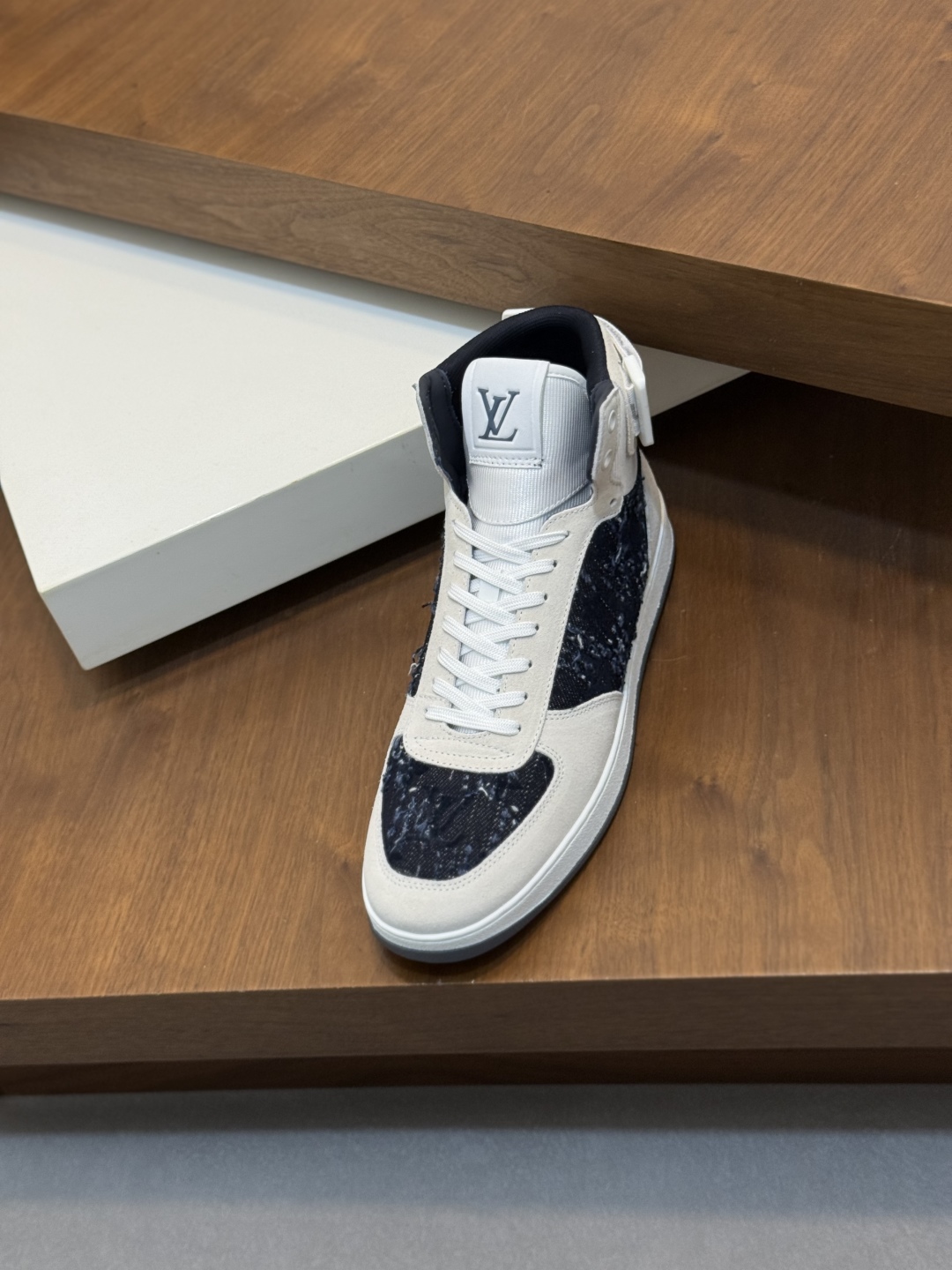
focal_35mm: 48
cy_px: 635
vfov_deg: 39.7
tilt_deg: -47.3
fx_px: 1760
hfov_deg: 30.3
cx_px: 476
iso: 50
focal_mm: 6.76
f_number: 1.78
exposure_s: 1/127
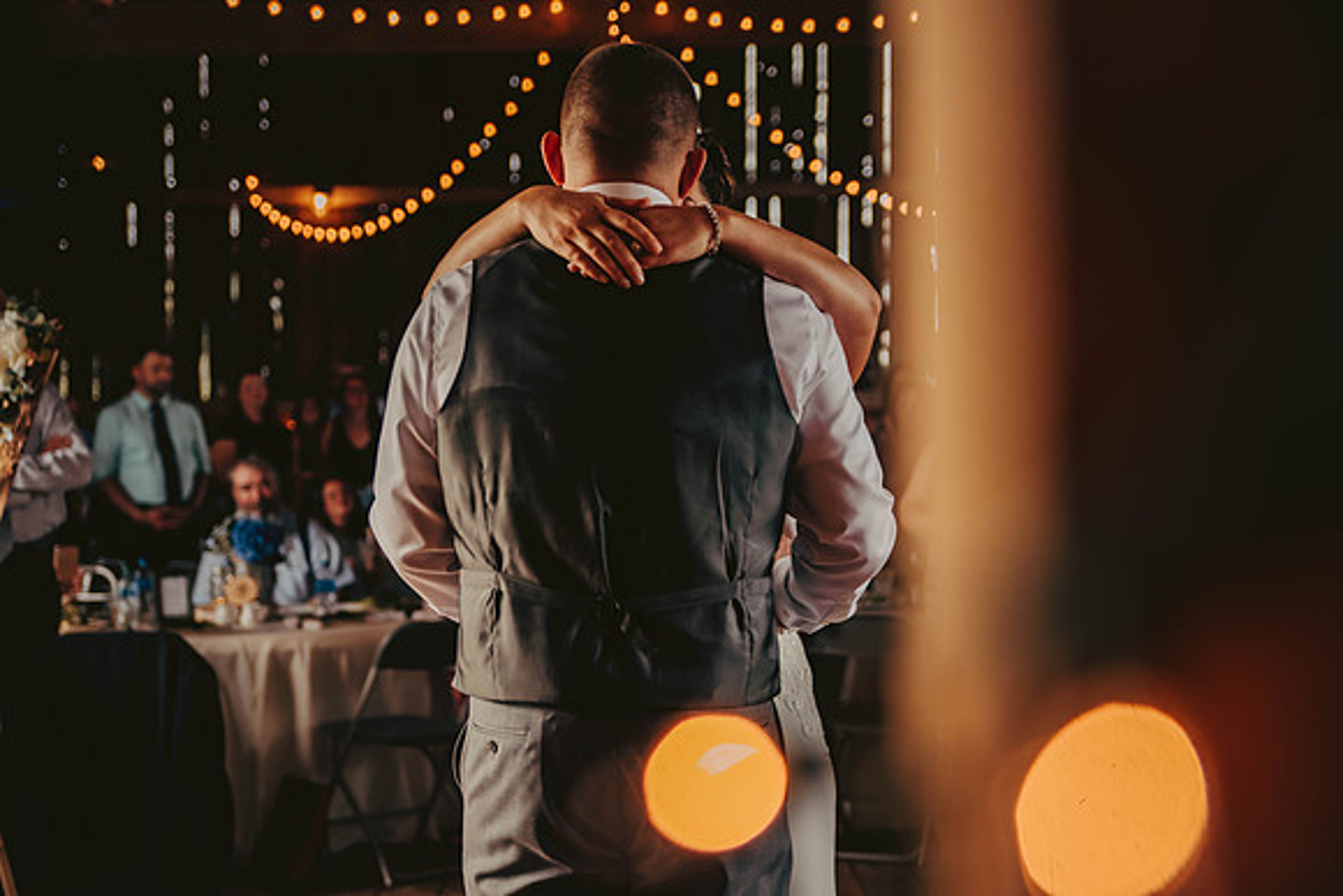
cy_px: 448
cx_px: 672
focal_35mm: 53
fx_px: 1972
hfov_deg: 37.6
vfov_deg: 25.6
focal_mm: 52
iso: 800
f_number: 2.8
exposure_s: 1/200
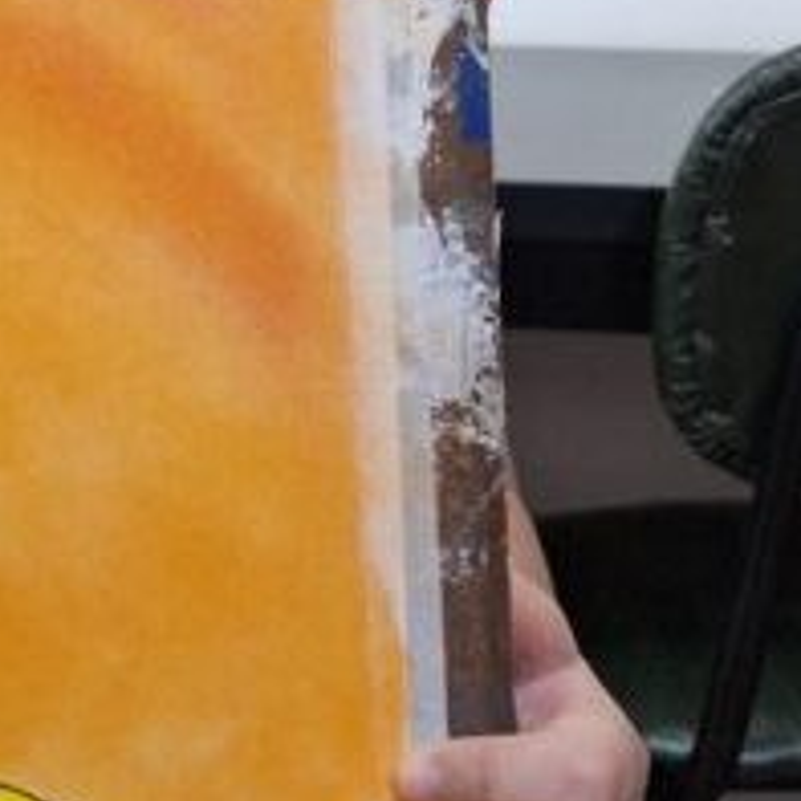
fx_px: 2696
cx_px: -41
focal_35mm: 103
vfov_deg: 15.8
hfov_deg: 16.5
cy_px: -305
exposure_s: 1/100
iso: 125
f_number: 1.8
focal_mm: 5.54
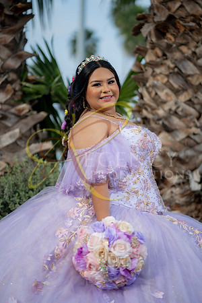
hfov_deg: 16.1
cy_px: 152
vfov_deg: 23.9
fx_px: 715
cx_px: 101
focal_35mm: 85
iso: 125
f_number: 1.8
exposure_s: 1/2500
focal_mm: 85
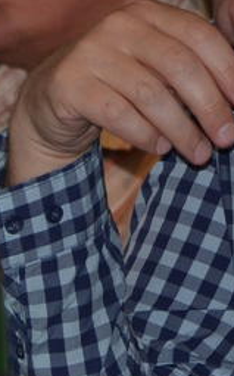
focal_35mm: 706
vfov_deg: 3.0
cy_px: -86
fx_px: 7216
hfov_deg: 1.9
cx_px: 464
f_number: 5.6
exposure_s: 1/60
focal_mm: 98
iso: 200
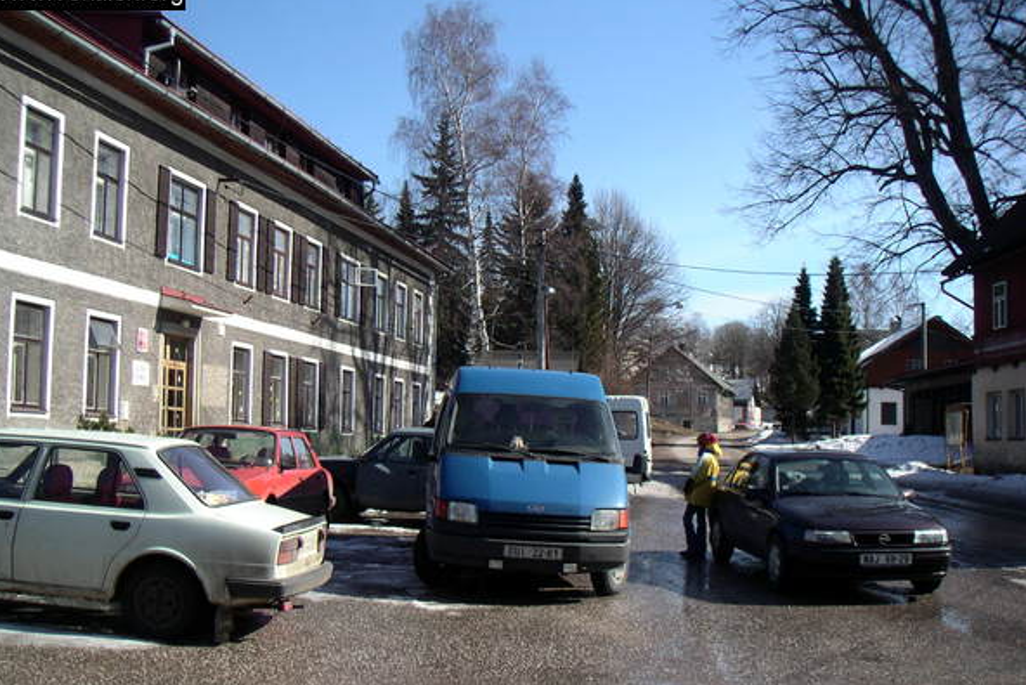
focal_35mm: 39
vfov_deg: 34.2
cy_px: 371
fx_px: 1112
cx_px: 510
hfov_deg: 49.5
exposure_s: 1/750
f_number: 2.8
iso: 50
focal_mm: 5.7
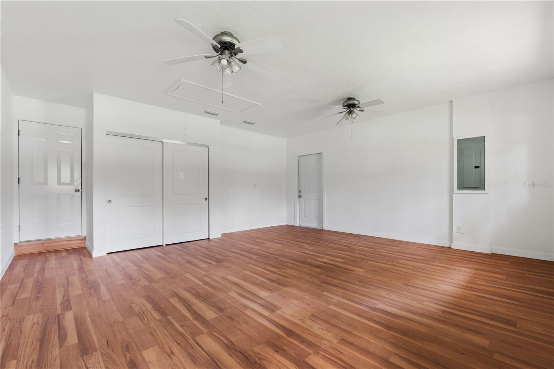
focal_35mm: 15
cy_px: 184
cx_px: 277
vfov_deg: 77.3
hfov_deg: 100.4
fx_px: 231
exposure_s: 1/10
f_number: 8
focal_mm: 15
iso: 640
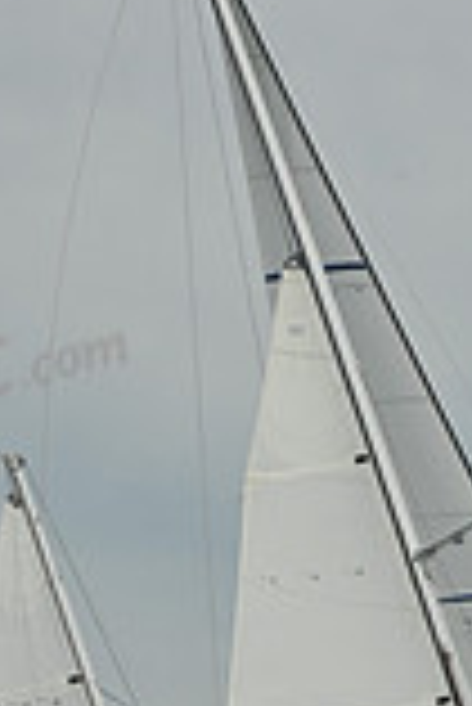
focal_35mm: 259
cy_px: 585
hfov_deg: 5.3
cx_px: 362
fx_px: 5082
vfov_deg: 7.9
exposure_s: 1/1250
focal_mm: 70
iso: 320
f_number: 11
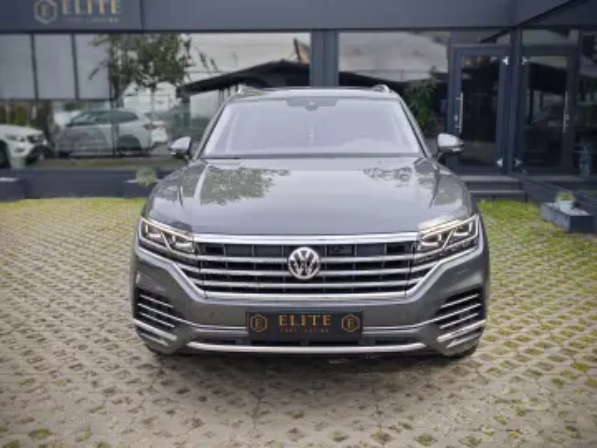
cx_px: 298
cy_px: 224
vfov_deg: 40.7
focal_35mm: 35
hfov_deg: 52.6
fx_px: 604
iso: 50
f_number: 1.4
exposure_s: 1/640
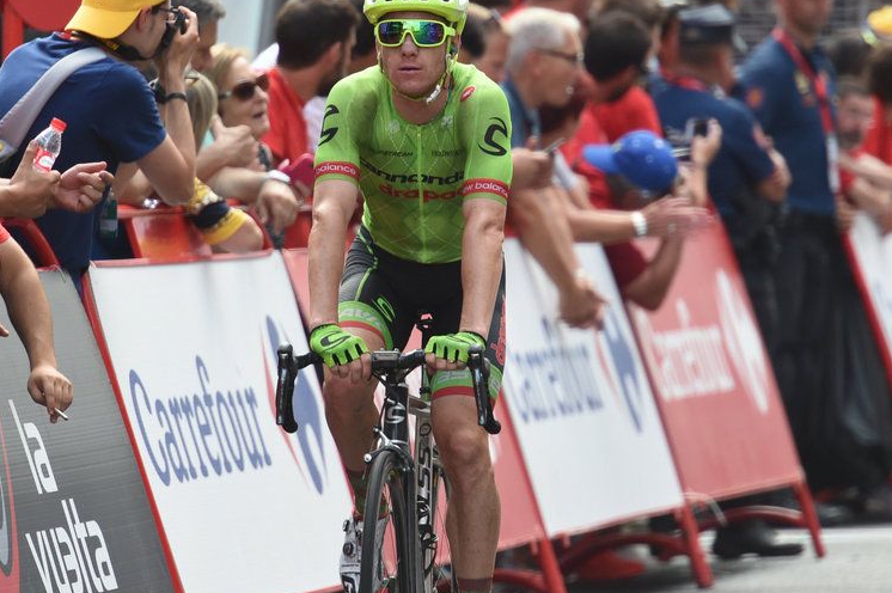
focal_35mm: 549
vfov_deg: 2.5
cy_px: 240
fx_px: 13591
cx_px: 438
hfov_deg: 3.8
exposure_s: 1/1000
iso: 2000
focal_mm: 400
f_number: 5.6
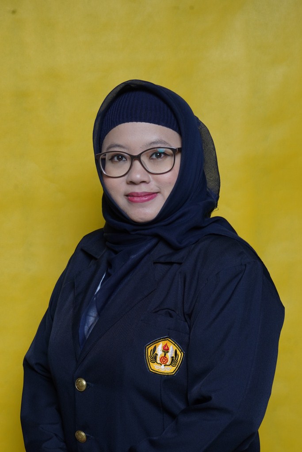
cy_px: 226
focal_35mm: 68
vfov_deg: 29.7
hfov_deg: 20.0
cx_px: 151
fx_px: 855
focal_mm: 68
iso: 250
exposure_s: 1/250
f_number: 10
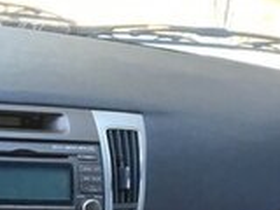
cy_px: 307
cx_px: -24
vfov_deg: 11.8
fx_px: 971
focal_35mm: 120
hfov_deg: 16.0
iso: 40
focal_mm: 4.15
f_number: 2.2
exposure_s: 1/33
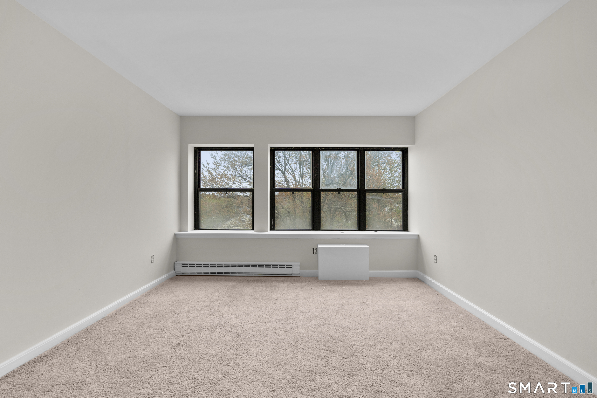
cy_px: 199
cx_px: 298
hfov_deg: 96.7
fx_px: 265
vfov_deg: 73.7
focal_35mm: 16
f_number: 9
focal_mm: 16
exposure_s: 1/3
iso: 250
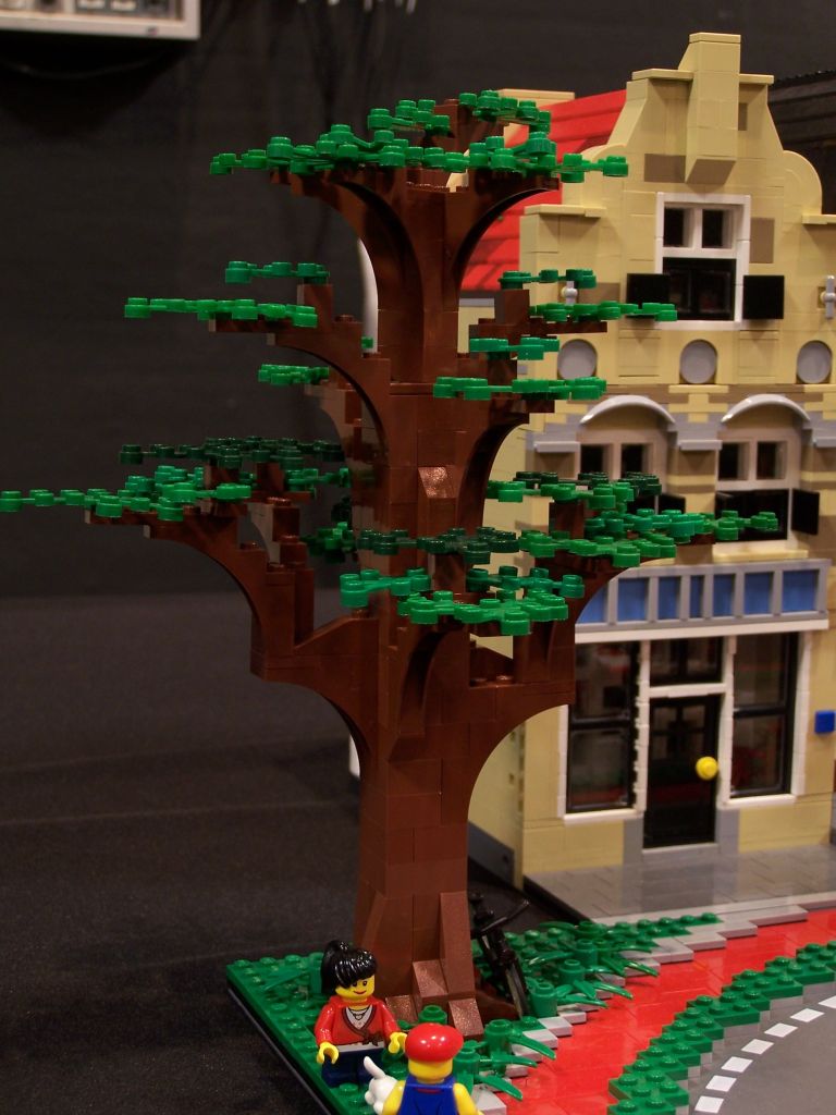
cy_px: 558
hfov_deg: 22.9
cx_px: 418
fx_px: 2061
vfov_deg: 30.3
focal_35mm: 64
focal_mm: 10.7
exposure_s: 1/2
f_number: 3.2
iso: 80
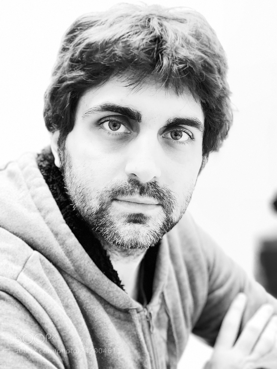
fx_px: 555
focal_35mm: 52
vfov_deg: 36.8
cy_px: 184
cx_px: 138
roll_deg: +2.2
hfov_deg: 28.0
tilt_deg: -4.9
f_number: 2.4
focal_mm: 6
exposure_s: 1/14
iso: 160
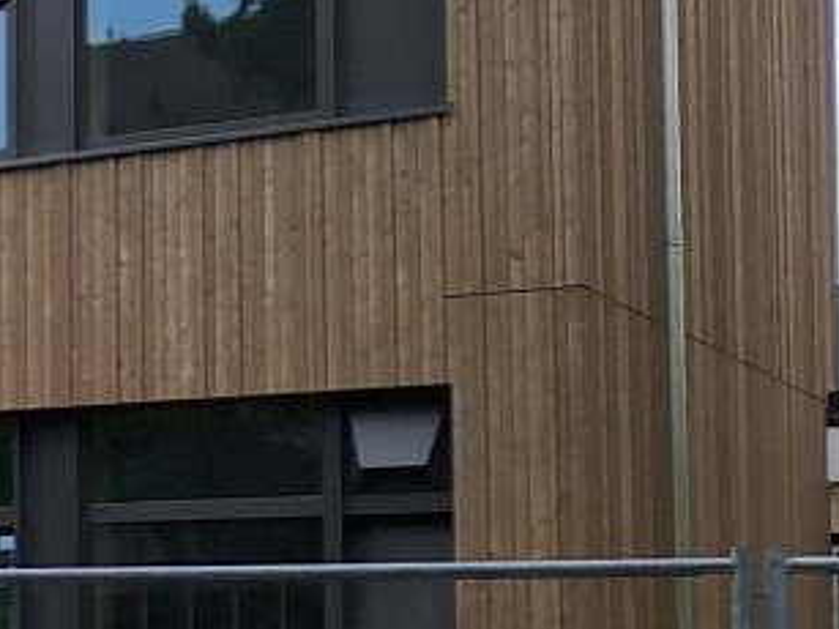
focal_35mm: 108
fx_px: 2617
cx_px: -1055
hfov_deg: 13.9
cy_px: 552
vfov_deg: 13.6
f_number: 1.8
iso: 40
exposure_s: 1/1880
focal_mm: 5.54
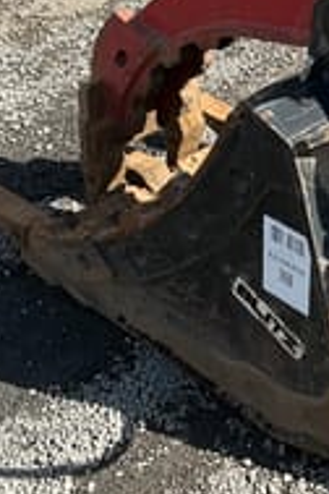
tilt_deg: -32.2
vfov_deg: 26.2
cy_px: 182
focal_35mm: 77
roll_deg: -3.4
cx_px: 339
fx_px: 1055
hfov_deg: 17.3
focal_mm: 3
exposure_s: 1/1221
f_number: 1.8
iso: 25
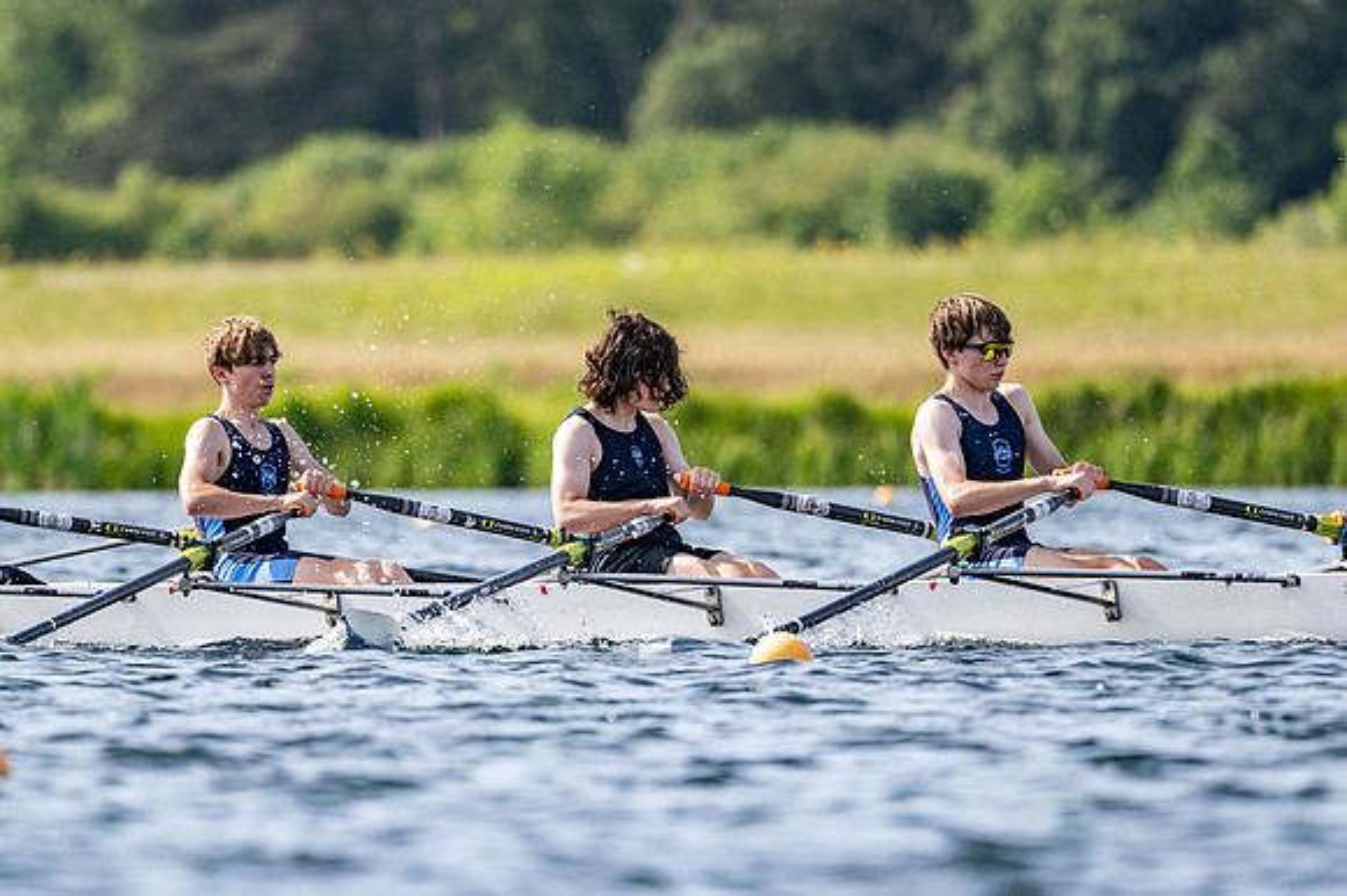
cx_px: 674
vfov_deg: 2.3
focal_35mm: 600
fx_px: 22436
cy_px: 448
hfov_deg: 3.4
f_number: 4.5
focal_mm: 400
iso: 320
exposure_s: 1/2500
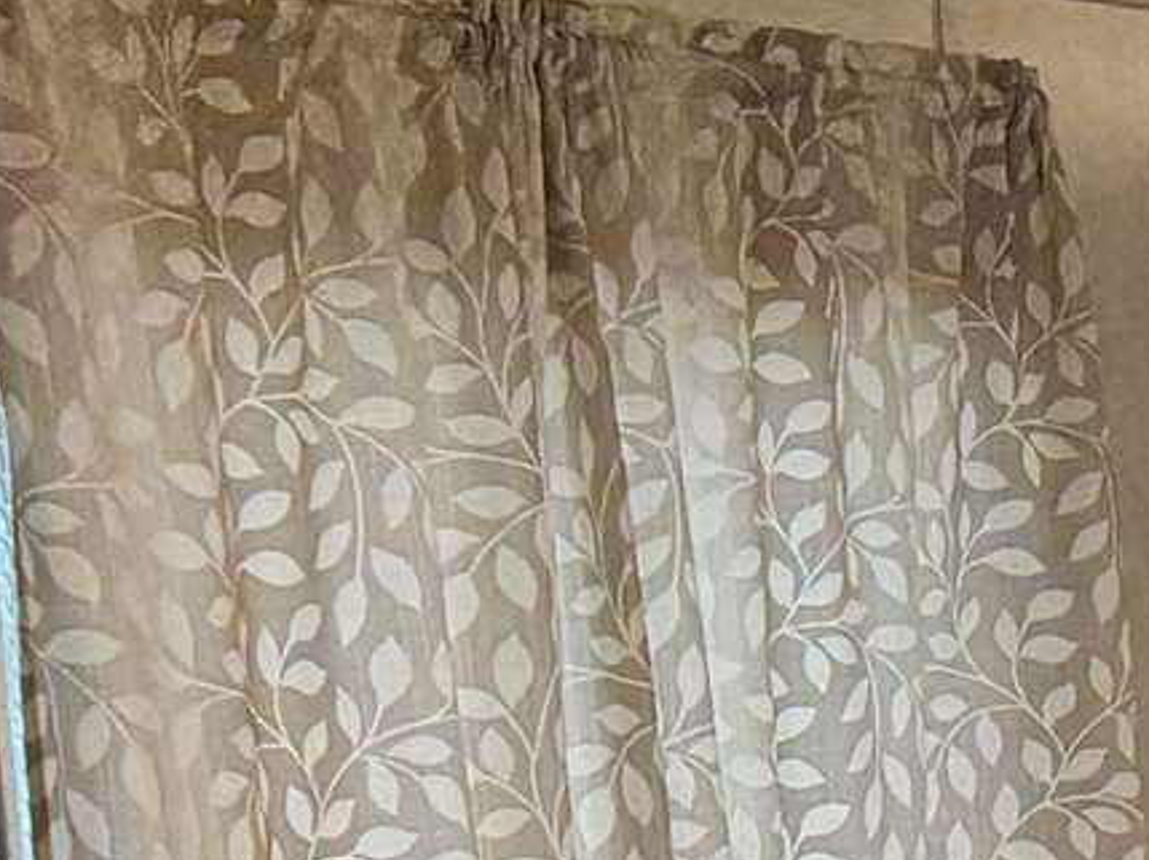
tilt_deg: -8.8
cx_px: 3715
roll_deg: +0.4
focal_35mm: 172
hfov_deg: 8.9
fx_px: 5704
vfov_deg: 8.4
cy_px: 1348
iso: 320
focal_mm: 6.76
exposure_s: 1/120
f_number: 1.78
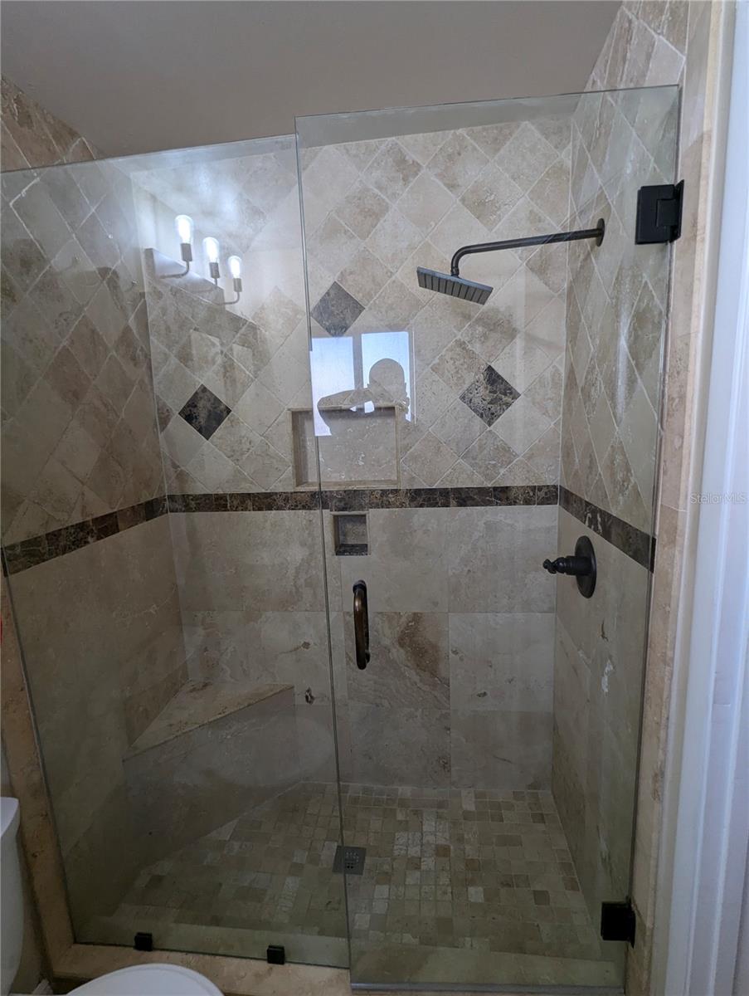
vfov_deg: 94.4
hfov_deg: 78.2
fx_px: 461
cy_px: 498
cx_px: 374
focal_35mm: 16
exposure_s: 1/120
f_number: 2.2
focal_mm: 2.35
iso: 138
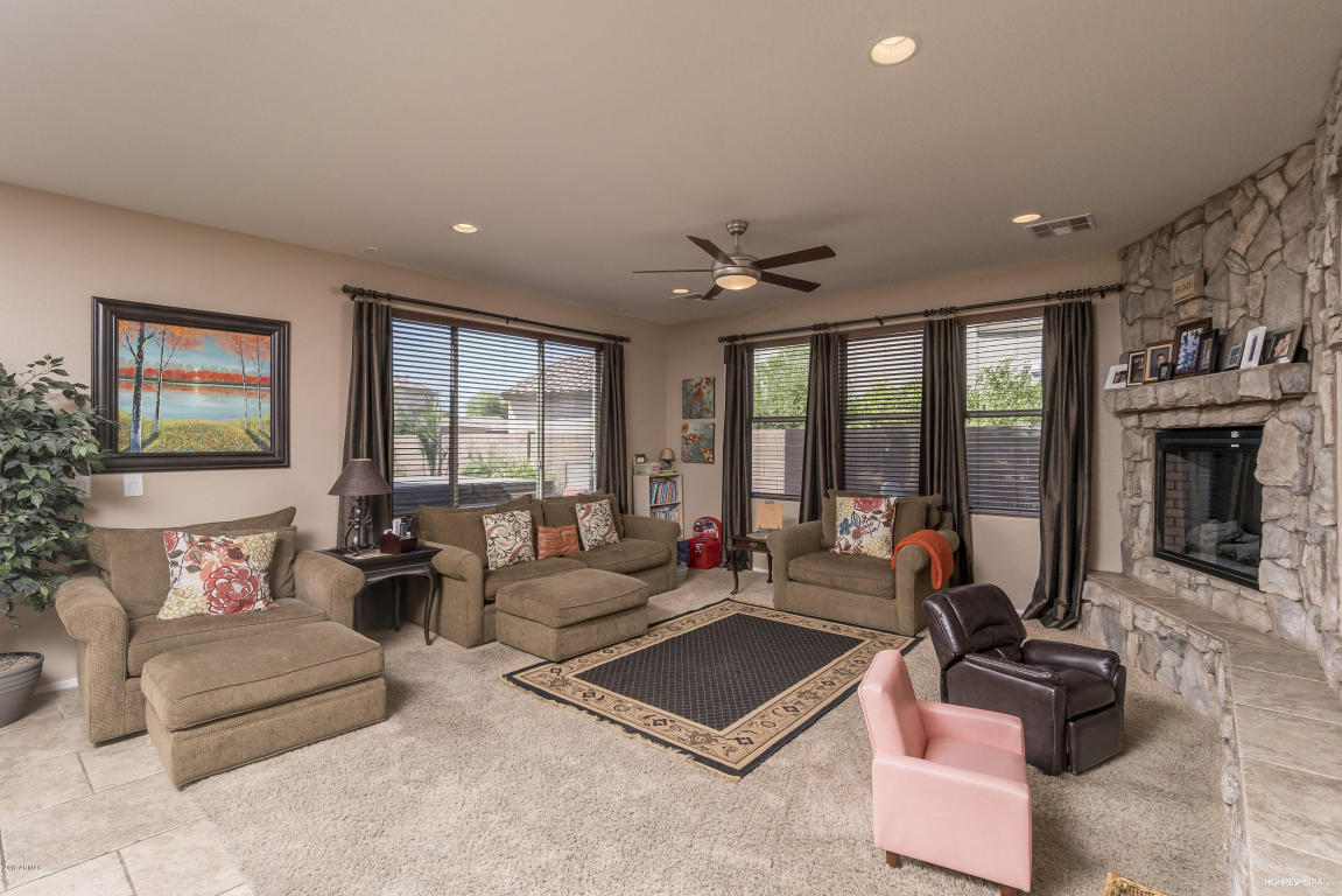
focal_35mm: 15
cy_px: 448
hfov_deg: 100.4
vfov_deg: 77.4
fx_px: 559
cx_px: 671
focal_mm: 10
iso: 400
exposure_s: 1/200
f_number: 8
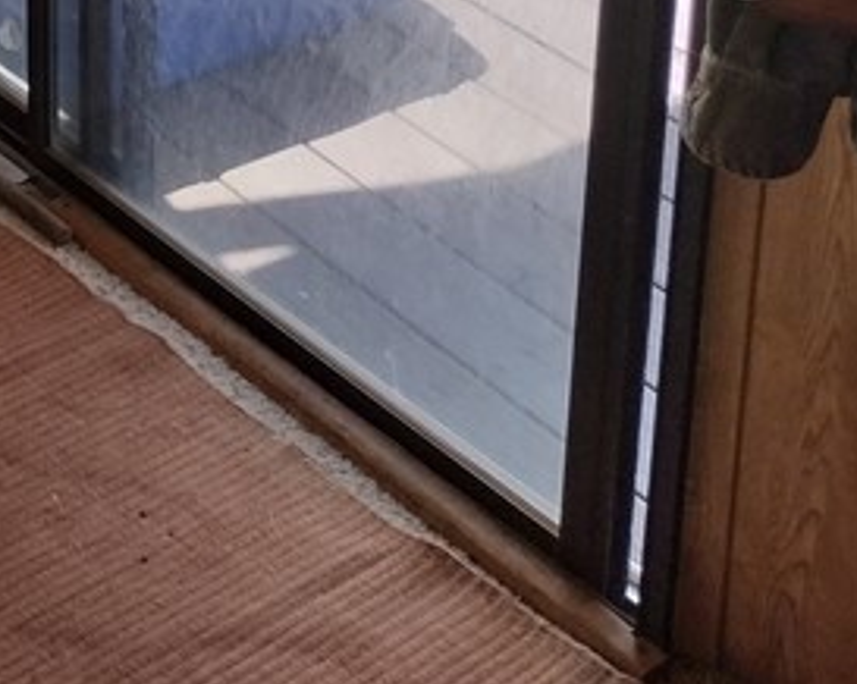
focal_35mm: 99
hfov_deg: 18.0
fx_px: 2509
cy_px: -433
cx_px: -279
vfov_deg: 14.2
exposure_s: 1/669
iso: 100
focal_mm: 4.71
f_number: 1.7
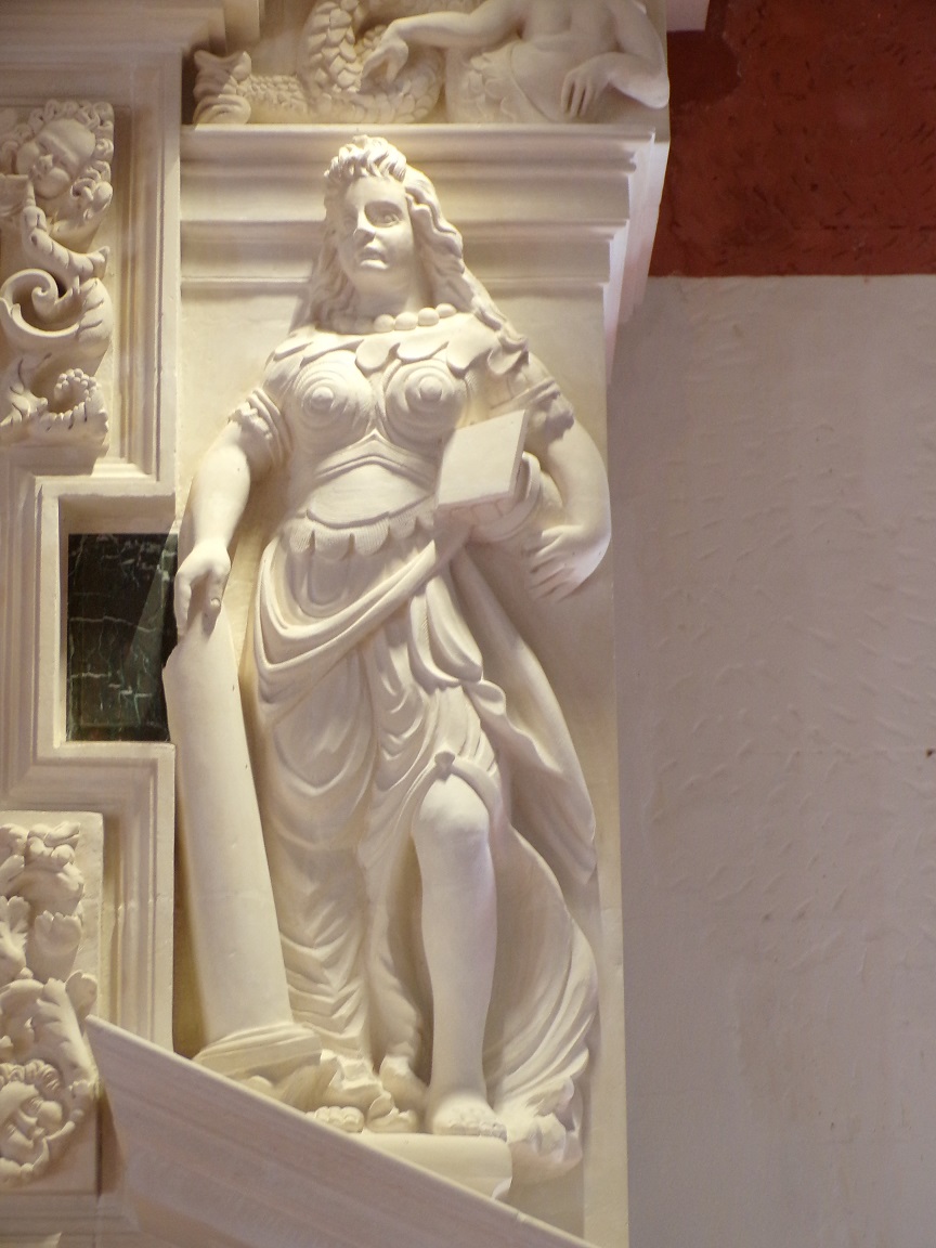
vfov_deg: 19.8
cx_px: 468
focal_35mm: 99
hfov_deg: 14.9
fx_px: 3569
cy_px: 624
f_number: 4.2
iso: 406
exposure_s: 1/50
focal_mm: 17.7
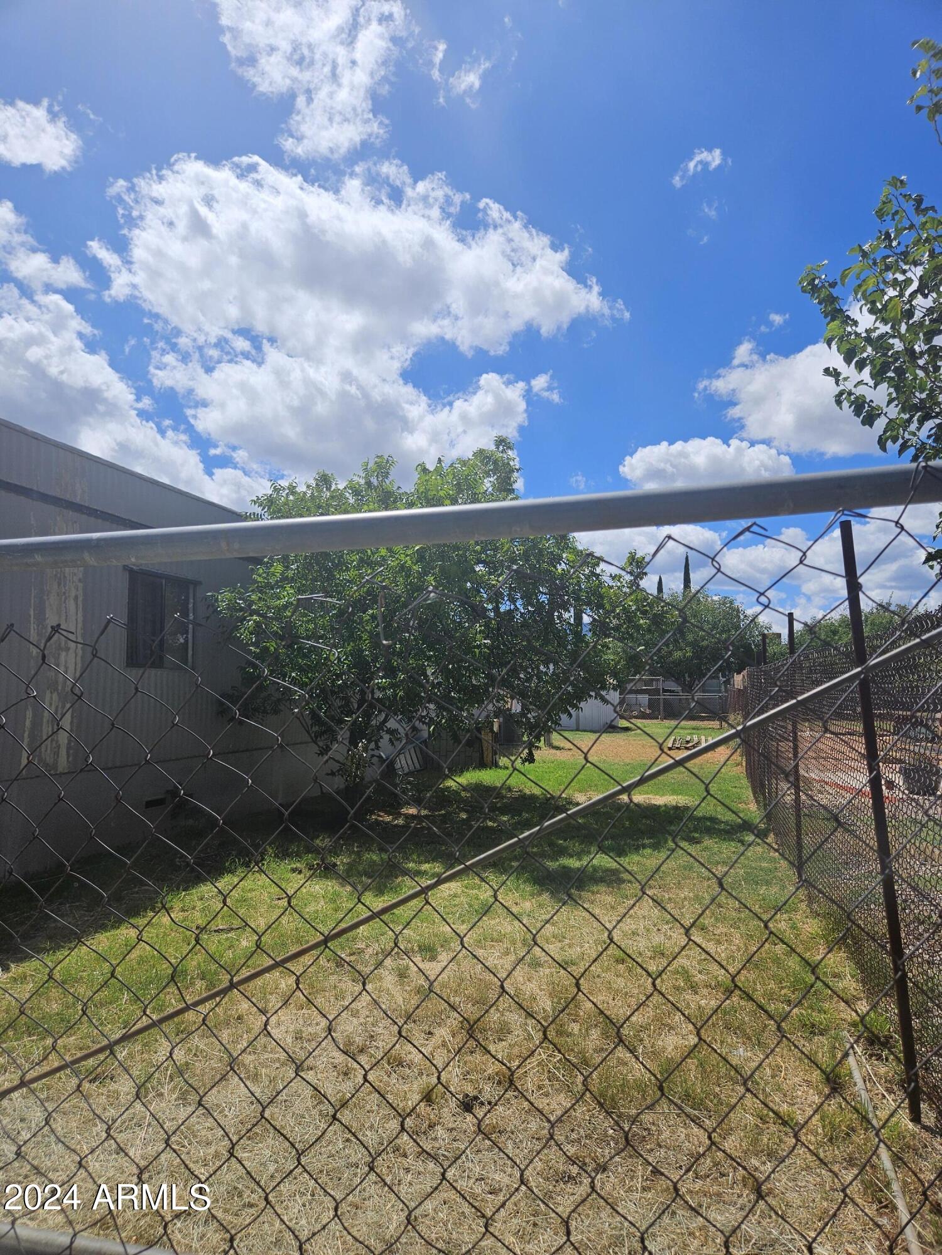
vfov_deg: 73.9
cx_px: 471
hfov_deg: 58.9
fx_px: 835
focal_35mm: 23
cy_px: 628
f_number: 1.8
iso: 25
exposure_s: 1/3850
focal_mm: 5.4
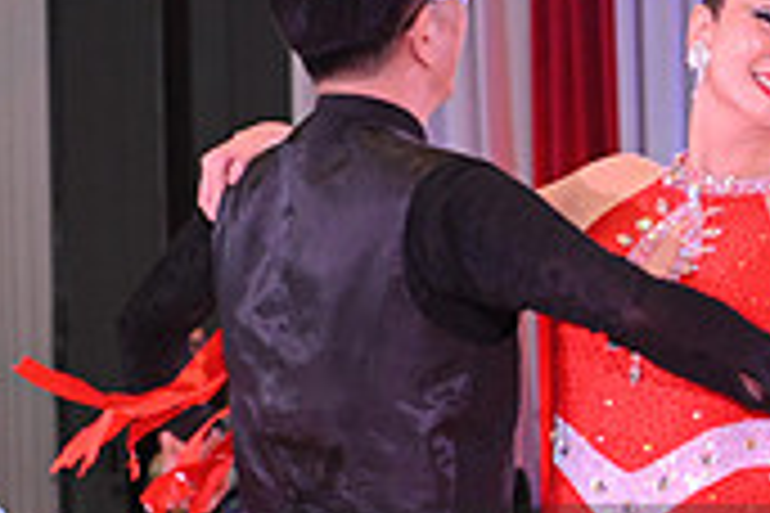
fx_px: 5090
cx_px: 779
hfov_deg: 8.6
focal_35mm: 238
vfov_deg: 5.7
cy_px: 623
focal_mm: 70
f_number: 4.5
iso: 1600
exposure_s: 1/250
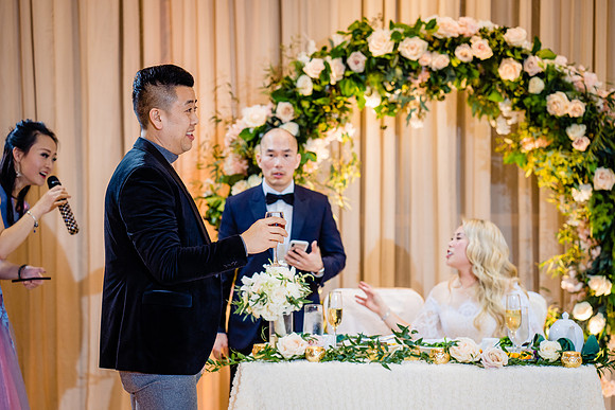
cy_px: 205
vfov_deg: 16.1
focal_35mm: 85
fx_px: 1452
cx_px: 308
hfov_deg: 23.9
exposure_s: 1/200
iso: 1250
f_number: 2.5
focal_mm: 85
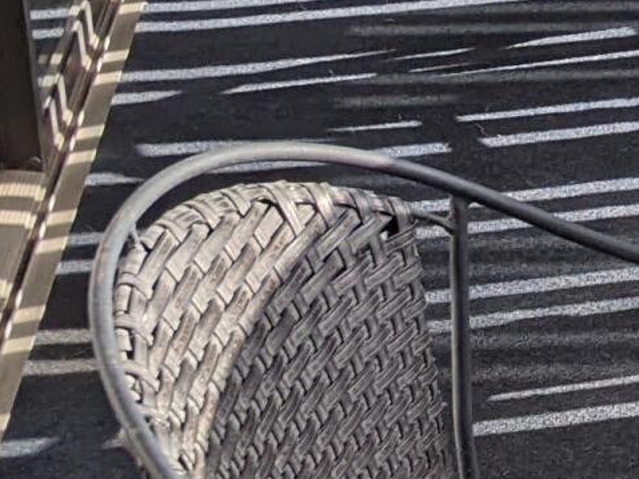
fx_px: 3119
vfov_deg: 8.6
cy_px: -264
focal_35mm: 169
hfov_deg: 10.9
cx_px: 1186
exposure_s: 1/1020
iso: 50
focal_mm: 4.44
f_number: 1.8
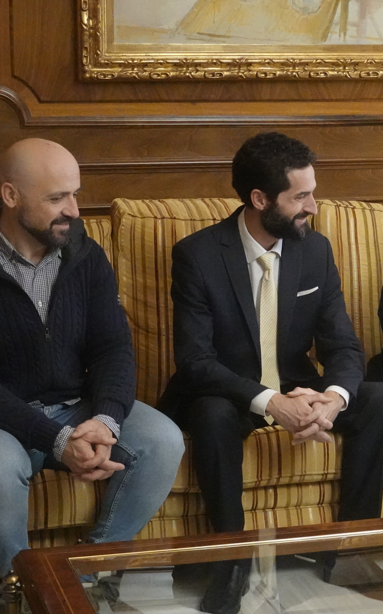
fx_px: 1637
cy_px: 338
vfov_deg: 21.2
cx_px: 394
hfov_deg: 13.2
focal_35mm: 98
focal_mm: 21.56
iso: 5000
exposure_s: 1/250
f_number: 4
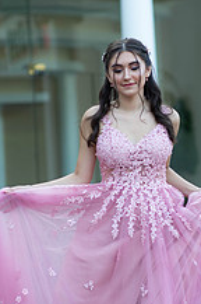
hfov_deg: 7.8
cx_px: 151
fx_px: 1479
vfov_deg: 11.7
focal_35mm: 176
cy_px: 168
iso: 250
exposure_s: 1/640
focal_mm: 85
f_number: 2
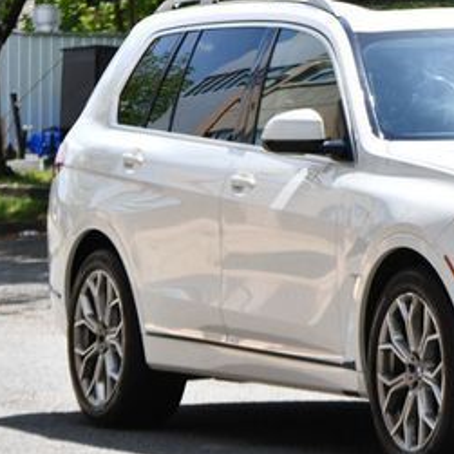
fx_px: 4140
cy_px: 134
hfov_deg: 6.3
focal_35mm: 279
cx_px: 499
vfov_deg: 6.3
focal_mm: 86
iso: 100
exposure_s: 1/400
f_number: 9
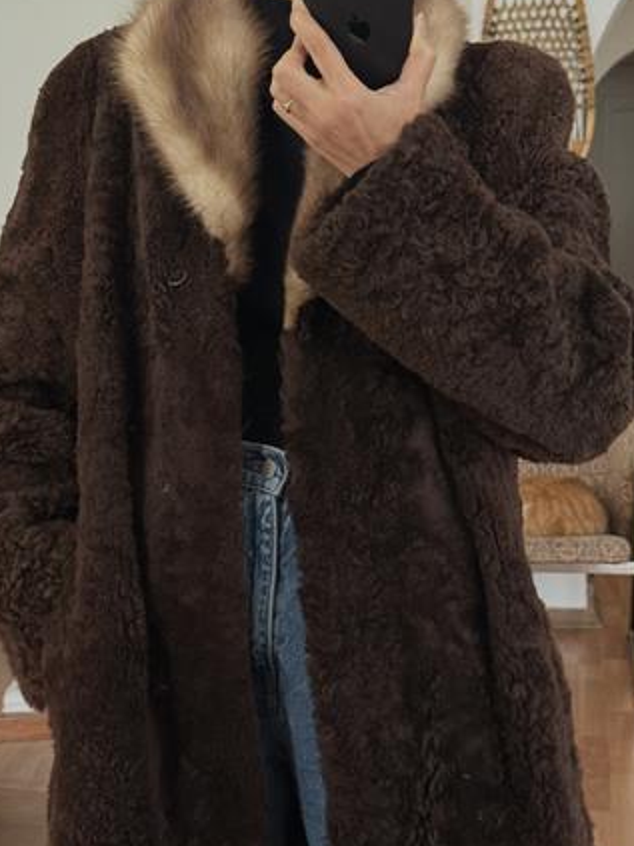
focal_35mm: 59
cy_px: 460
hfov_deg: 24.8
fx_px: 1442
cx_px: 344
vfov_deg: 32.7
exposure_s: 1/33
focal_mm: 6.76
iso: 250
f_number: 1.78
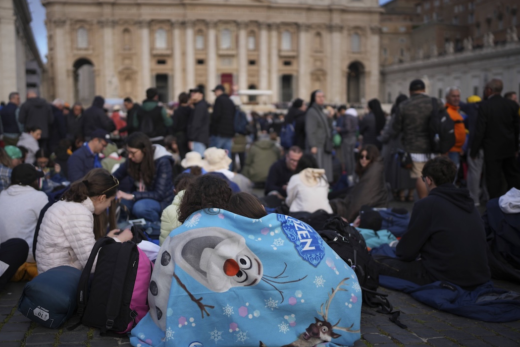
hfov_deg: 48.4
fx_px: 578
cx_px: 236
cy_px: 179
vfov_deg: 33.4
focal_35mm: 40
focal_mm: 35
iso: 125
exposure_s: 1/3200
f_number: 1.4
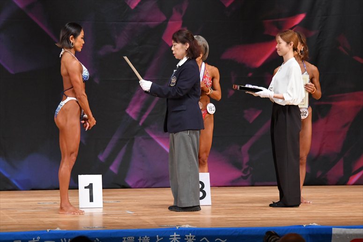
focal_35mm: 255
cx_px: 182
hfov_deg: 8.1
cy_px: 121
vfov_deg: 5.4
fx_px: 2570
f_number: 5.6
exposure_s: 1/400
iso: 5000
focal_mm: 170
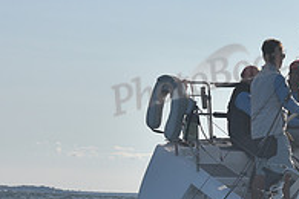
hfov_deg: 9.7
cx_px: 408
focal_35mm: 208
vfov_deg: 6.6
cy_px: 134
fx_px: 1727
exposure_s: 1/640
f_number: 7.1
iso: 250
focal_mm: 70
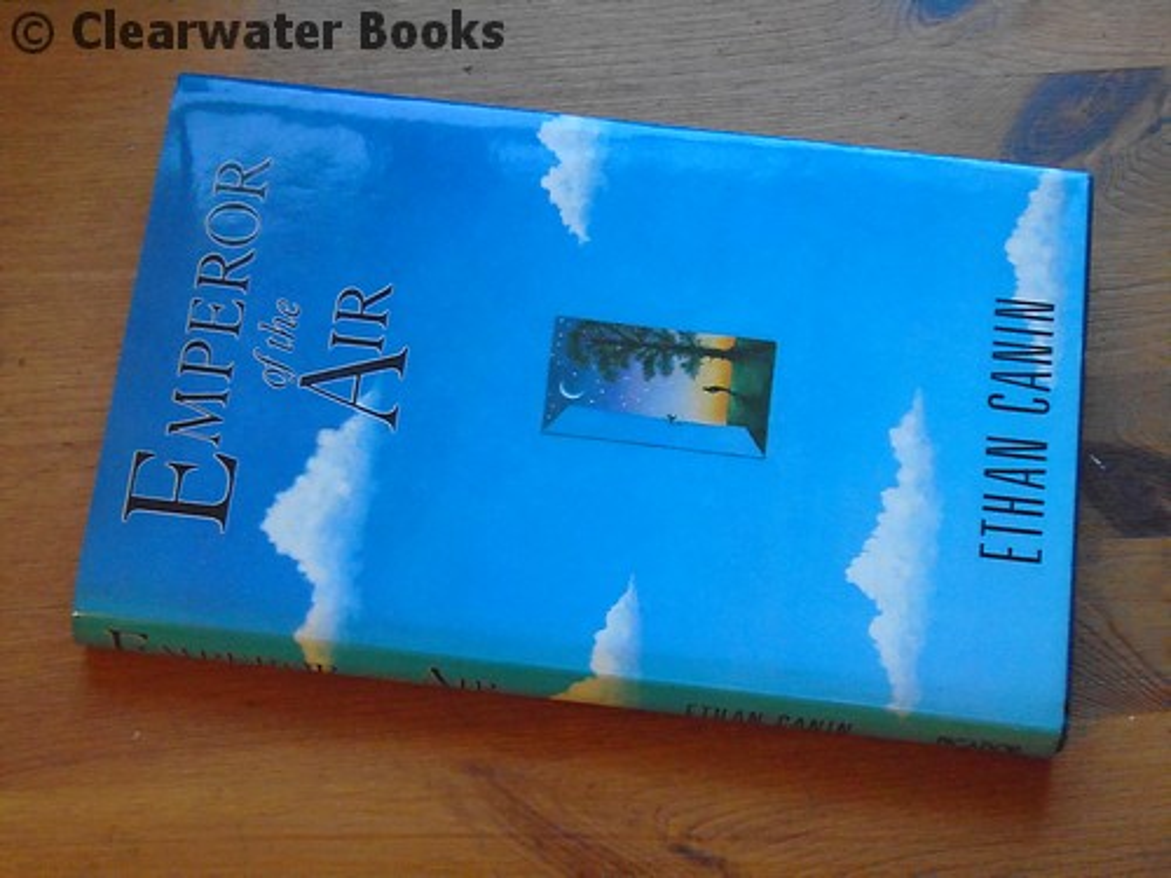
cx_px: 586
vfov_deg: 18.7
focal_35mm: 79
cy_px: 439
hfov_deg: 24.7
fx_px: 2672
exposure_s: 1/60
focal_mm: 14
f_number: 6.1
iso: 1000
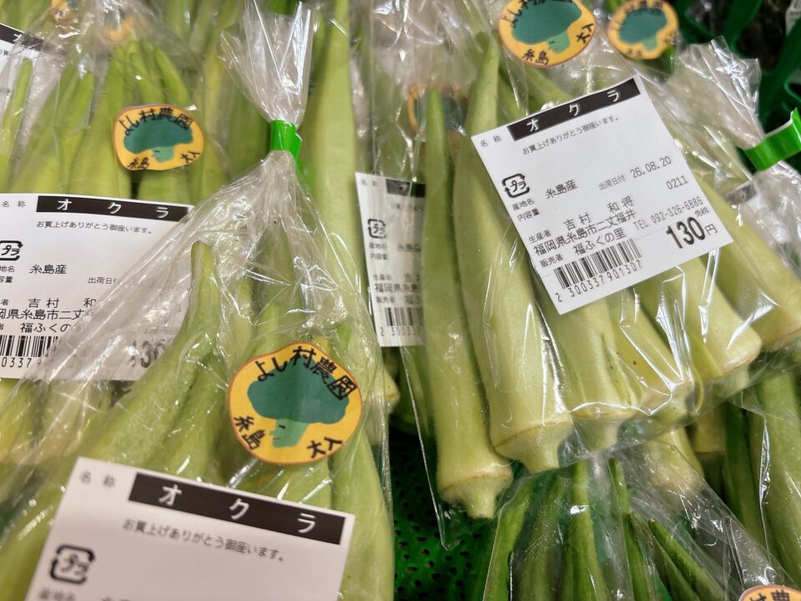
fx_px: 602
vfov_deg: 53.1
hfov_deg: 67.3
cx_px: 400
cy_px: 300
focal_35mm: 26
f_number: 1.6
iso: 100
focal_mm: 5.96
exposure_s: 1/120
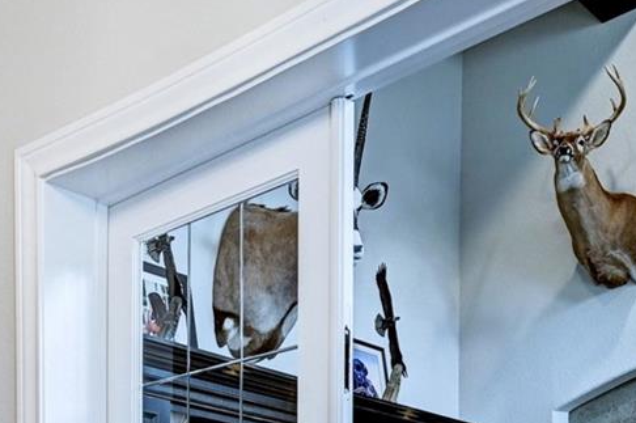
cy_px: 653
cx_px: 296
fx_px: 1041
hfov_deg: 34.0
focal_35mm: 59
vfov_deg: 19.6
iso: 400
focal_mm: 14
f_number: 8
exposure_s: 1/15
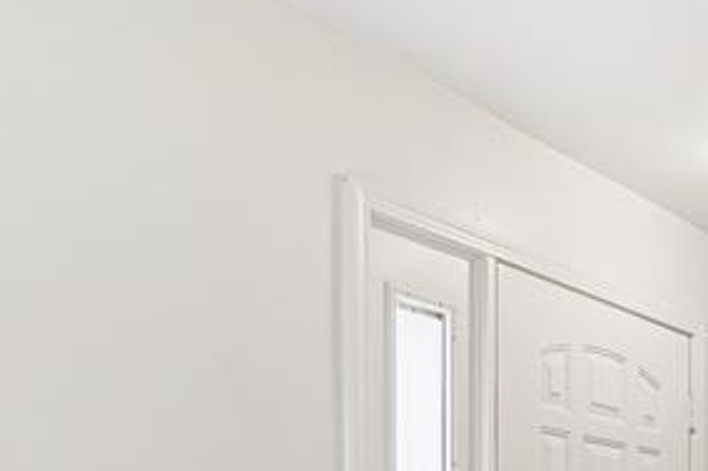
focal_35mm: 54
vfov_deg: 22.4
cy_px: 613
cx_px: 750
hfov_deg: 33.0
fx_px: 1061
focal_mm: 10
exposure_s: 1/20
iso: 400
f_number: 8
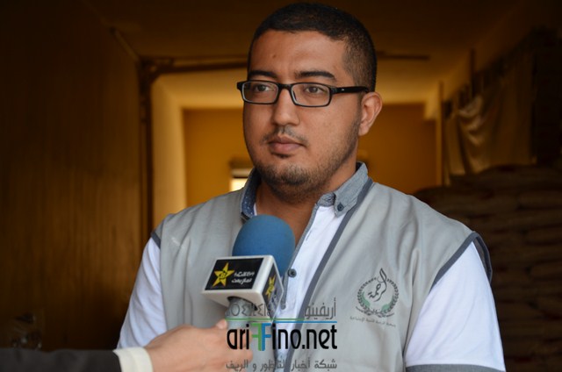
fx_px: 1355
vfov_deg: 15.6
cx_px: 281
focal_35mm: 87
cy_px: 186
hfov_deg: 23.4
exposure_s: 1/125
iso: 220
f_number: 5.6
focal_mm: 58
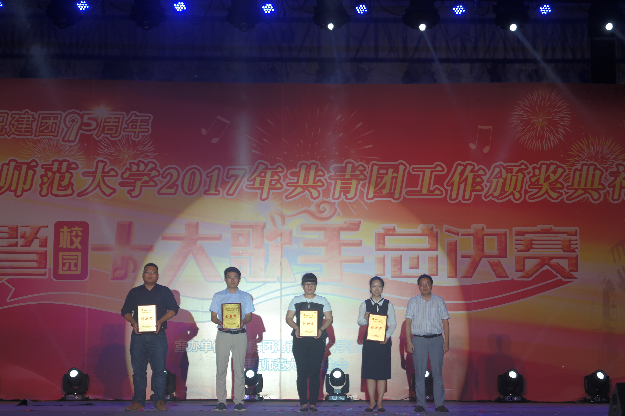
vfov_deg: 17.7
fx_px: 1337
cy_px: 208
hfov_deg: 26.3
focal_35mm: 77
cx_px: 312
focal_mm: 50
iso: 200
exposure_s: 1/100
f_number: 5.6
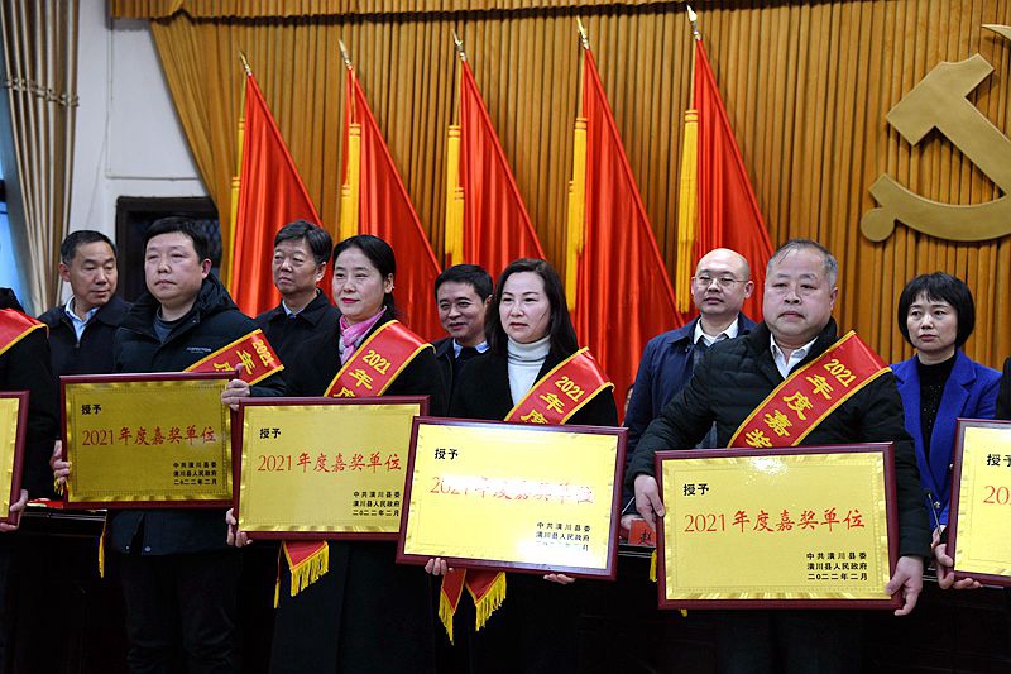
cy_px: 337
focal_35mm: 70
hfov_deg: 28.8
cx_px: 506
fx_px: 1965
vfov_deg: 19.4
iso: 1100
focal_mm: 70
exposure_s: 1/80
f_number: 5
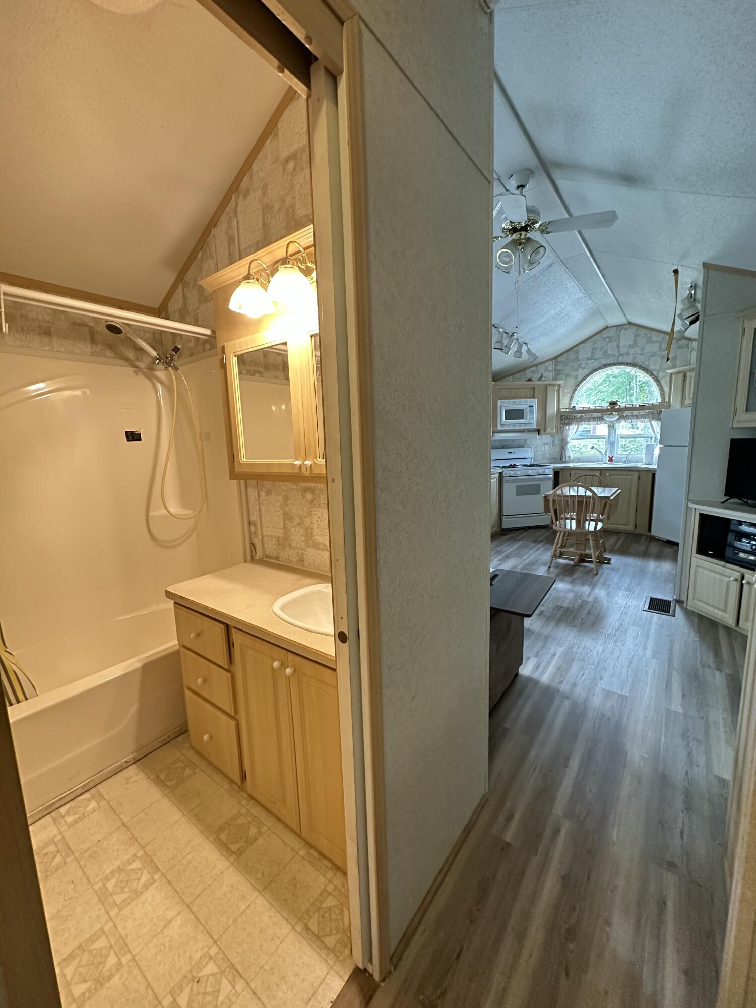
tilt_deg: -8.2
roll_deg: +1.1
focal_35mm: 14
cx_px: 378
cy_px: 504
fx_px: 408
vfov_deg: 102.1
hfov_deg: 85.7
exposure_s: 1/60
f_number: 2.2
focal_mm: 2.22
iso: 400
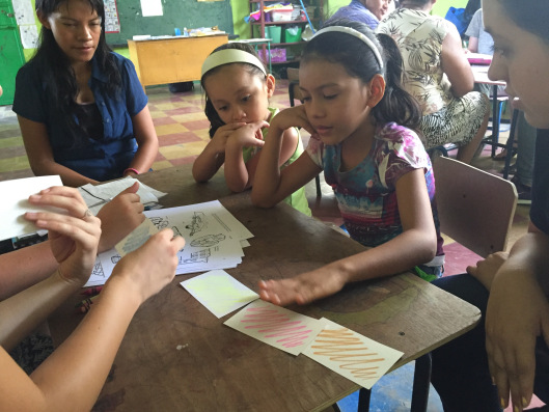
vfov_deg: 48.2
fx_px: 460
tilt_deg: -23.2
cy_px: 206
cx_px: 274
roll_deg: +2.5
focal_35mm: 29
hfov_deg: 61.6
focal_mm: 4.15
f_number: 2.2
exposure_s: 1/20
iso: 250
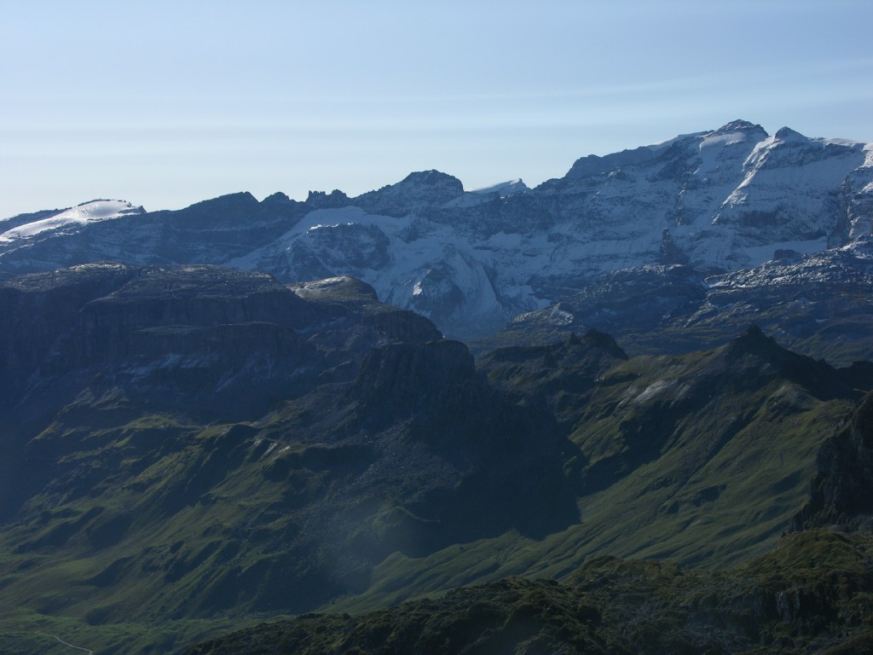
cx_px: 436
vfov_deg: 21.0
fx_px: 1765
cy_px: 328
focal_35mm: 70
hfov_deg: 27.8
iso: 50
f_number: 7.4
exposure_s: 1/351
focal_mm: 17.8
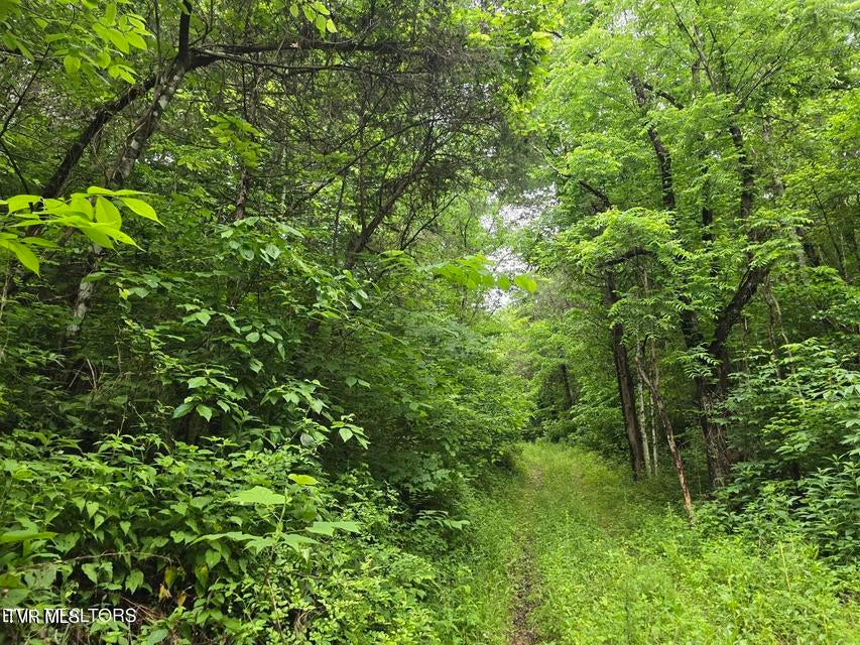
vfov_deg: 58.9
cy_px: 322
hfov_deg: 73.9
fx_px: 571
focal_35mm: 23
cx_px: 430
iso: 250
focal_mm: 6.3
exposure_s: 1/120
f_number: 1.7
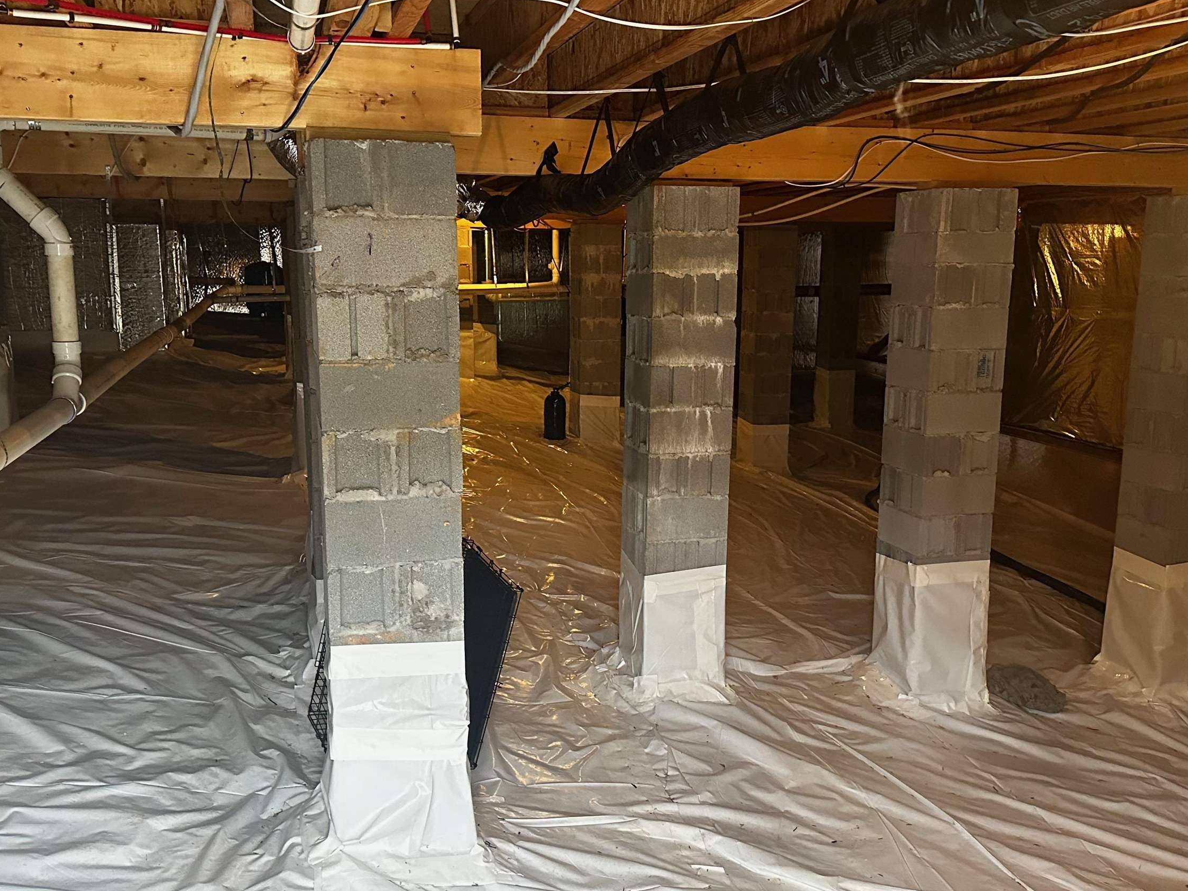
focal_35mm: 33
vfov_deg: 42.9
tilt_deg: -11.8
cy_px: 466
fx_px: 1133
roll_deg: -0.5
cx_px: 603
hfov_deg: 55.3
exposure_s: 1/60
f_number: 1.78
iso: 800
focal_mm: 6.86
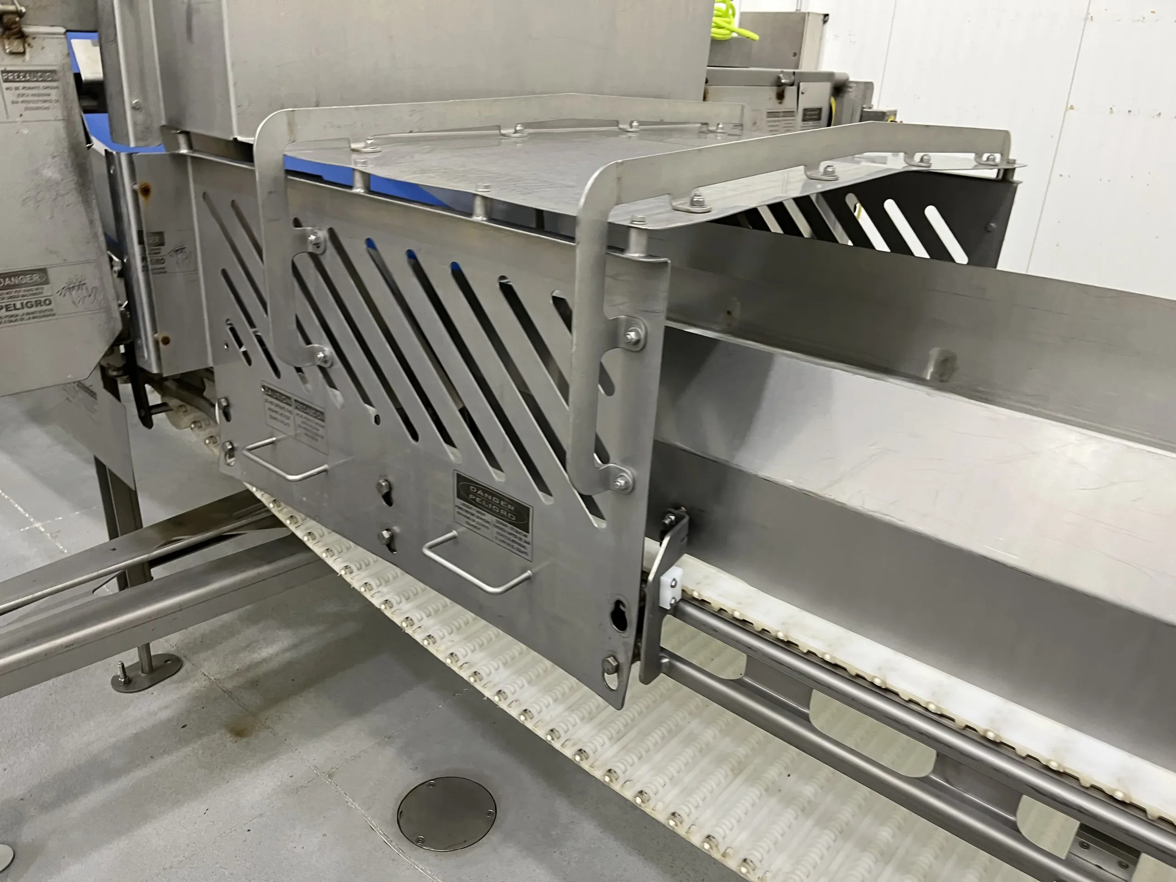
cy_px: 441
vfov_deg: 53.1
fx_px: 883
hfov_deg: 67.3
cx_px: 588
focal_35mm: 26
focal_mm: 5.1
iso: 100
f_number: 1.6
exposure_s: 1/60
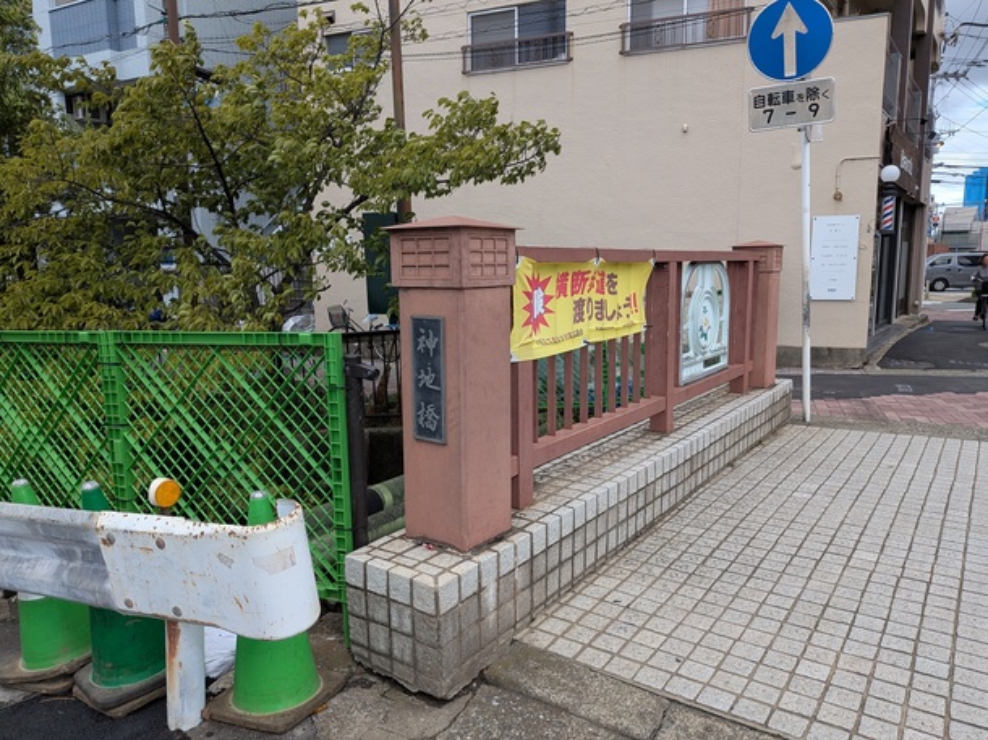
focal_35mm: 24
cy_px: 370
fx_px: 685
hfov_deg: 71.6
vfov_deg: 56.8
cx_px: 494
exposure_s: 1/720
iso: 27
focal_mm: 4.53
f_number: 1.7
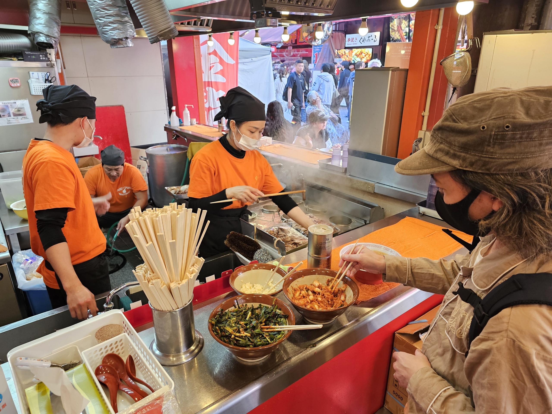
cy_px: 207
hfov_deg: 73.9
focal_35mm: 23
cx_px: 276
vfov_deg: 58.9
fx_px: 367
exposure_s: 1/100
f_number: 1.7
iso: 125
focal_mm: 6.3
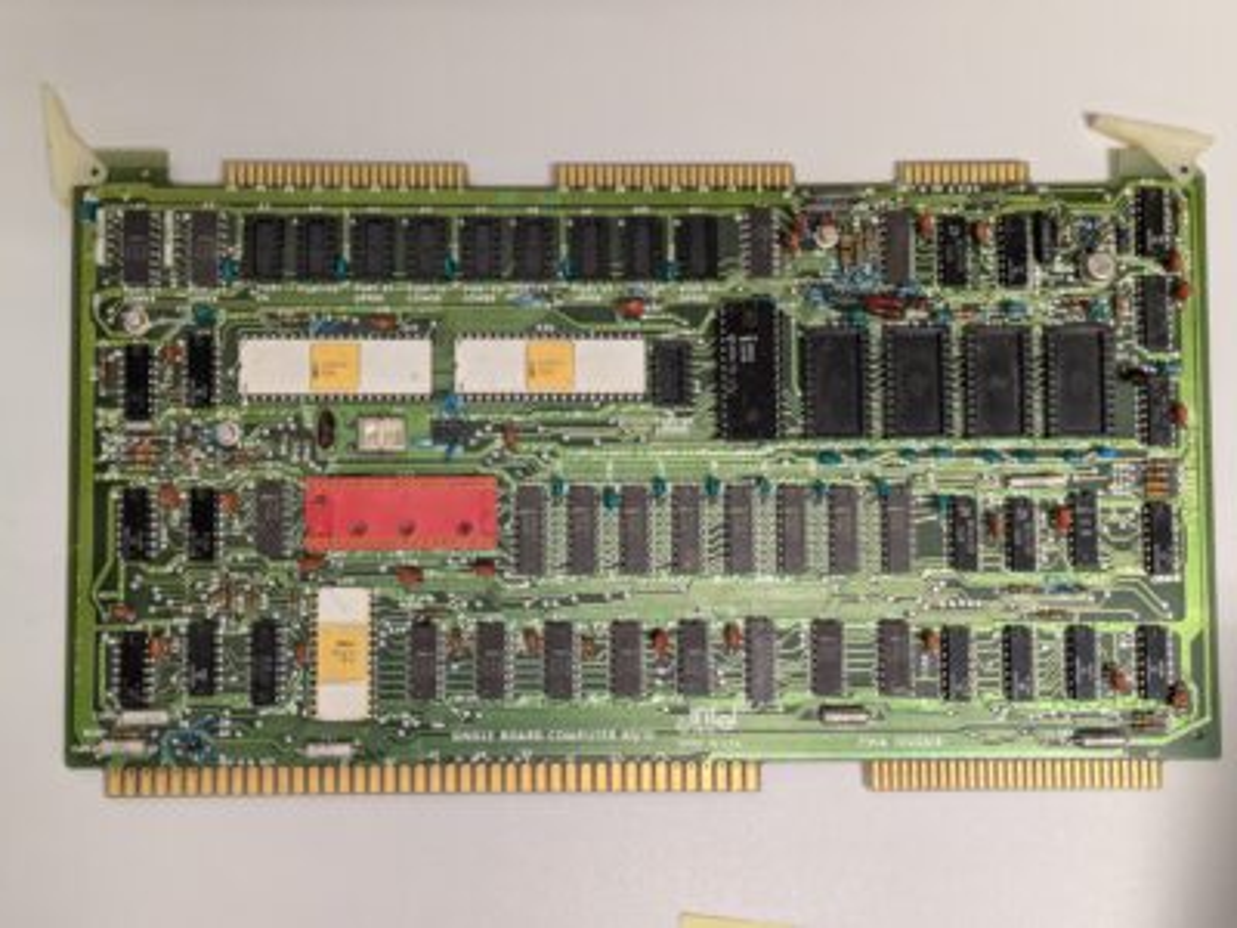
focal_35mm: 51
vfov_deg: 28.6
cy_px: 464
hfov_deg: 37.5
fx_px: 1822
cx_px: 618
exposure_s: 1/40
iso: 305
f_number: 1.89
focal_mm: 5.43
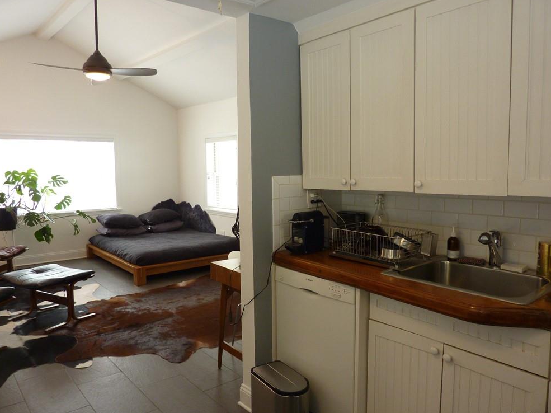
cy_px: 210
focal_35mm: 26
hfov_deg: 67.3
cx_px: 280
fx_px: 414
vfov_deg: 53.0
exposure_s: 1/30
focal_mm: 4.1
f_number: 3.3
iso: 160
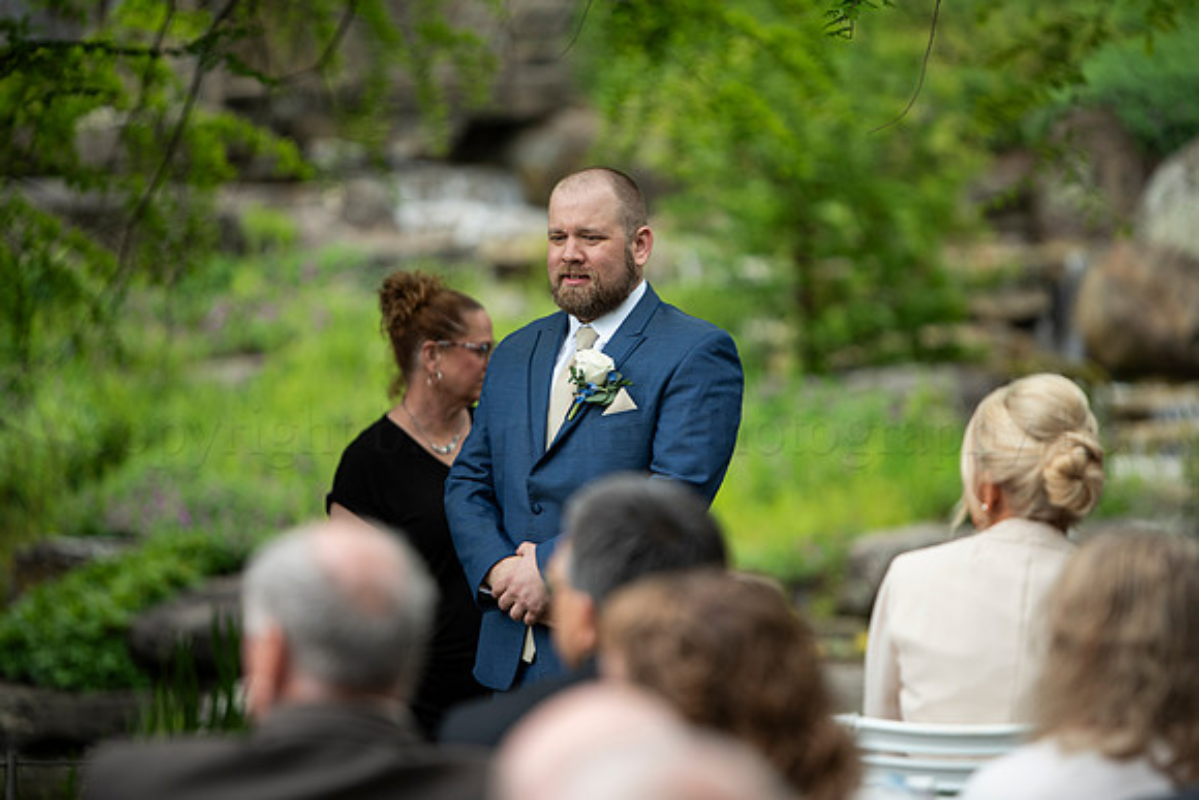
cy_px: 370
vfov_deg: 6.4
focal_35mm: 215
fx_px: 7166
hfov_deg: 9.6
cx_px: 645
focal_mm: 200
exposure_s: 1/160
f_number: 2.8
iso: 320
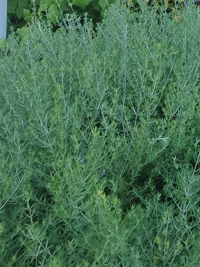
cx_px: 244
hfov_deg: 20.4
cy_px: -78
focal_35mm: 67
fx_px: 516
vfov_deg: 25.1
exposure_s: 1/120
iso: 50
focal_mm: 1.8
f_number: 2.2
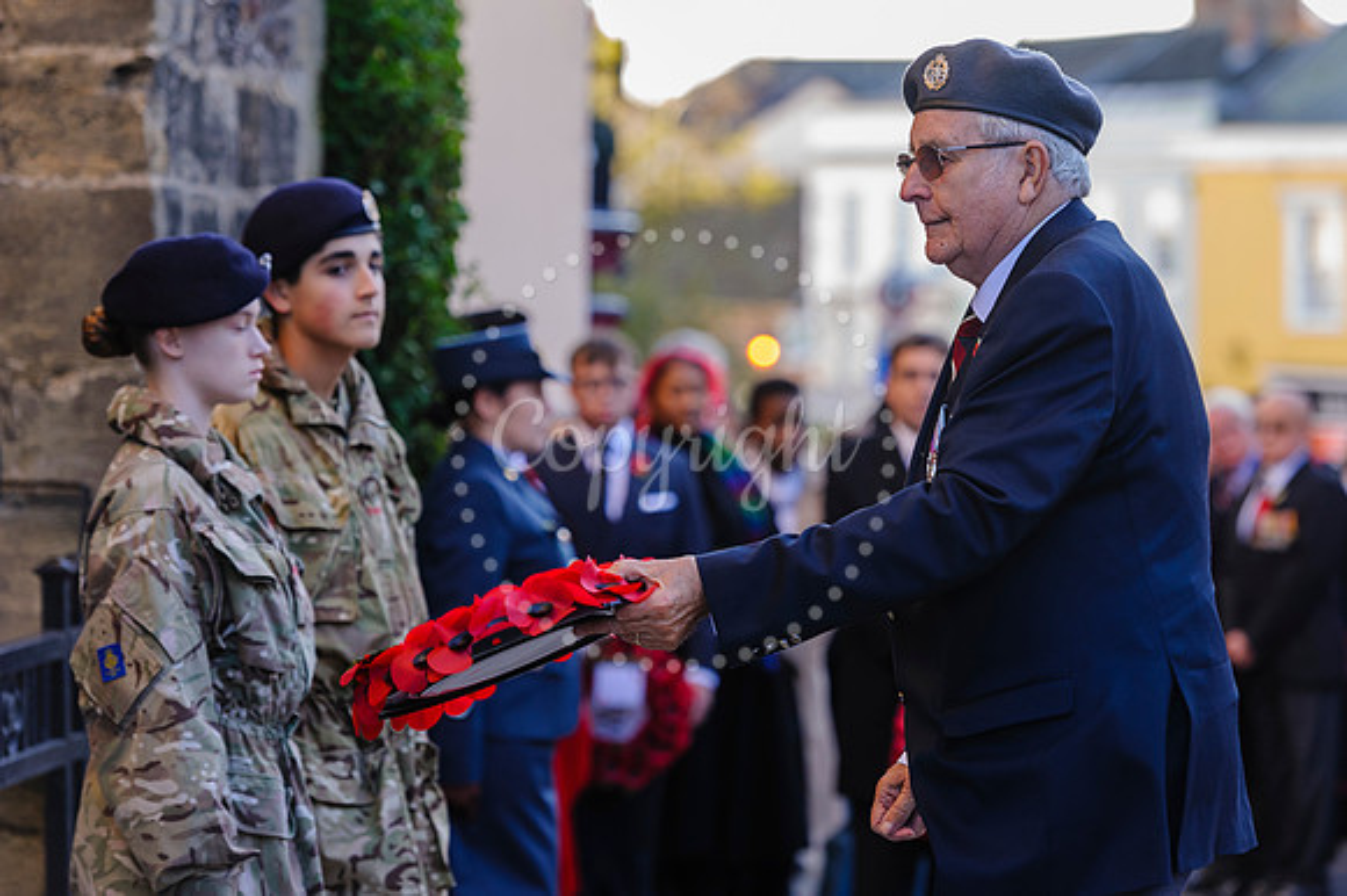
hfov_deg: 13.0
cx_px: 732
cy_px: 420
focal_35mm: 158
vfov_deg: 8.7
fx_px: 5893
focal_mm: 145
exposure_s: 1/250
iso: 800
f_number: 4
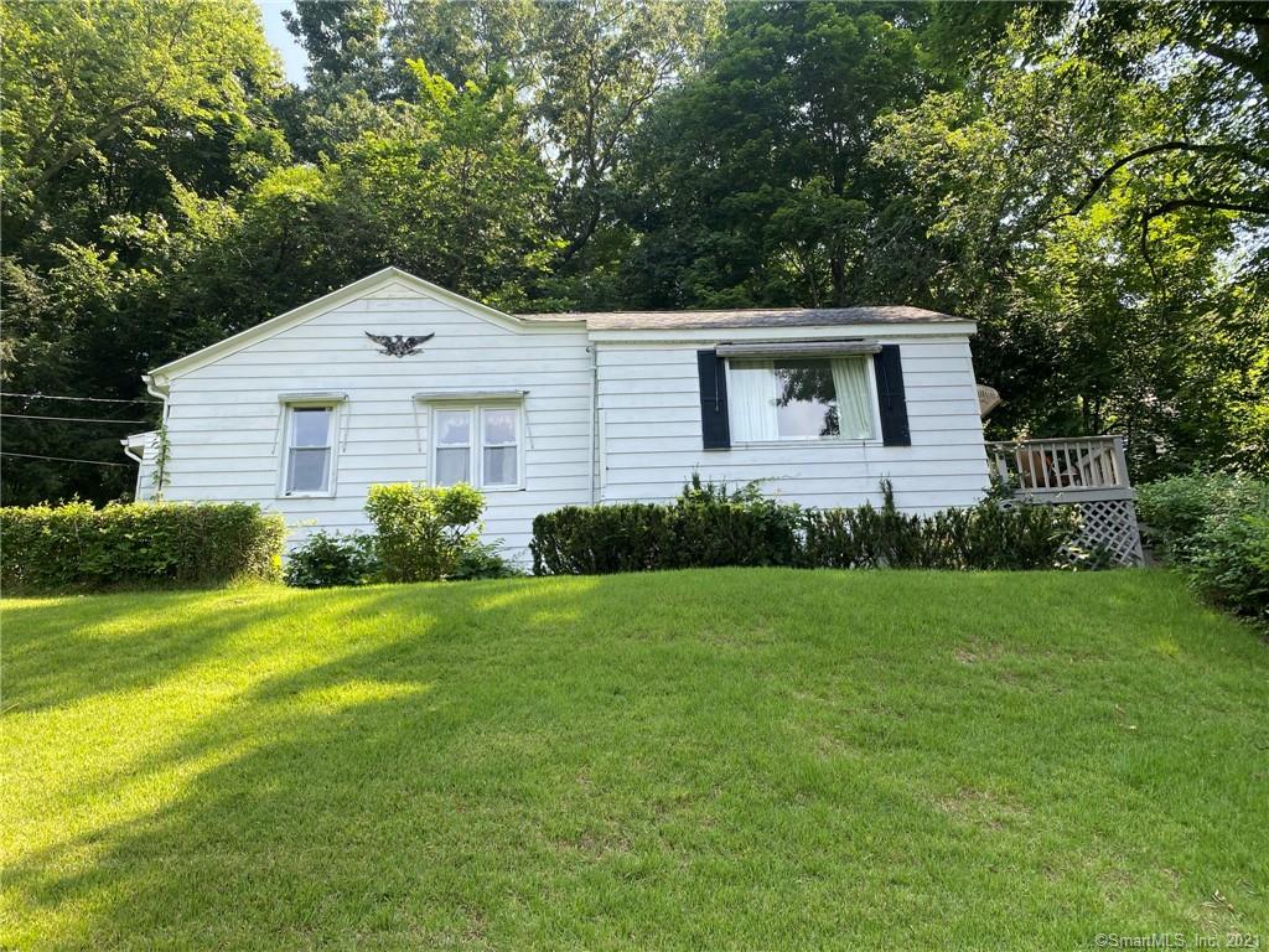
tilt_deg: +16.3
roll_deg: +3.3
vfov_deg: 53.1
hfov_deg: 67.3
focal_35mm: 26
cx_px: 634
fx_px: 953
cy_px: 476
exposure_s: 1/508
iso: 32
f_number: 1.8
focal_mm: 4.25
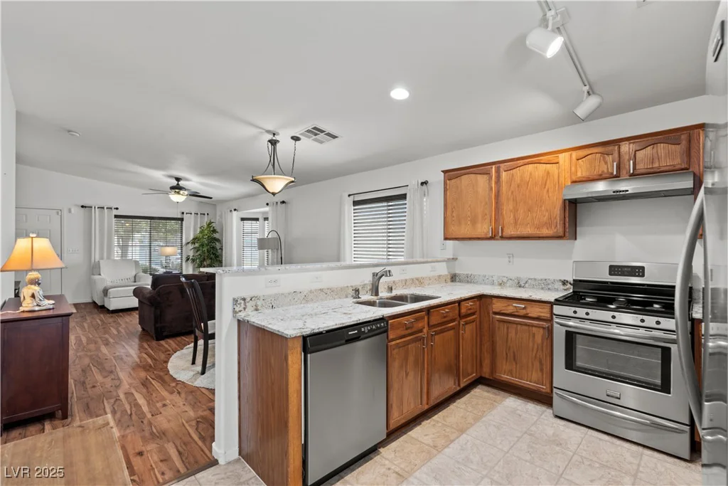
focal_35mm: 16
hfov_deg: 96.7
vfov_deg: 73.8
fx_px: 324
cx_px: 364
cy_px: 243
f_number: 9
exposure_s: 5
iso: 200
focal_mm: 16
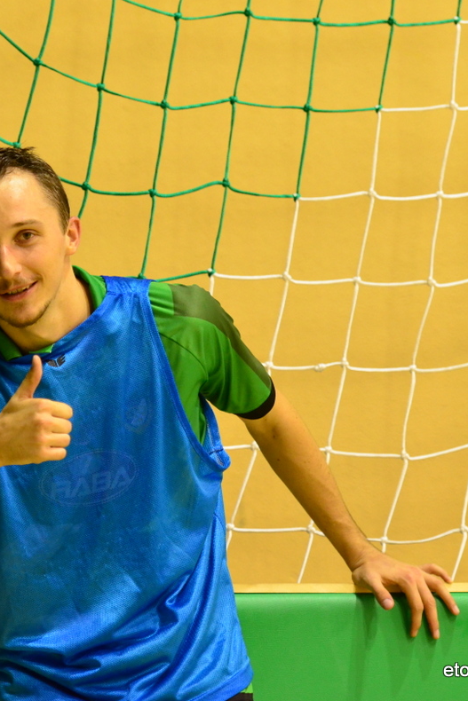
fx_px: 4872
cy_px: 350
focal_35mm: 250
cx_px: -11
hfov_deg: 5.5
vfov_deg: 8.2
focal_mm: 110
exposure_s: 1/250
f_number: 2.8
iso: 2500
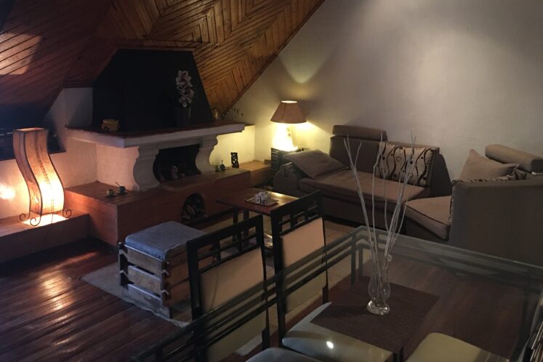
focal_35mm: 31
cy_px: 161
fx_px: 468
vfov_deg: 42.3
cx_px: 268
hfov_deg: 60.3
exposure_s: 1/8
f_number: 2.2
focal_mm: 4.15
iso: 160
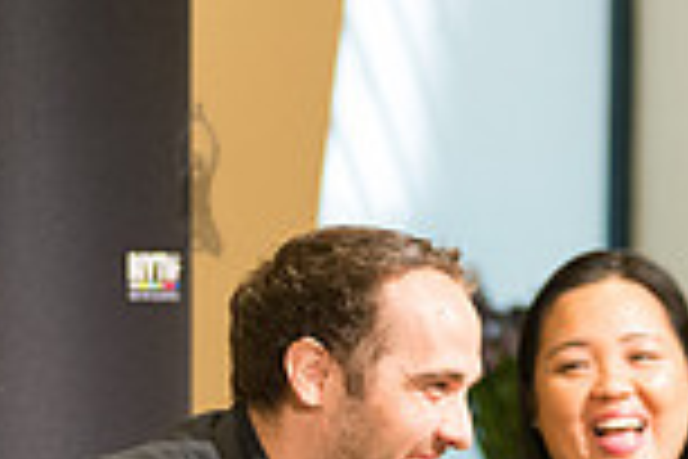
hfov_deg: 5.2
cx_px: 193
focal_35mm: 399
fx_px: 7625
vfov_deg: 3.4
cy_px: 614
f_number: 3.5
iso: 3200
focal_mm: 105
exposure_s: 1/250
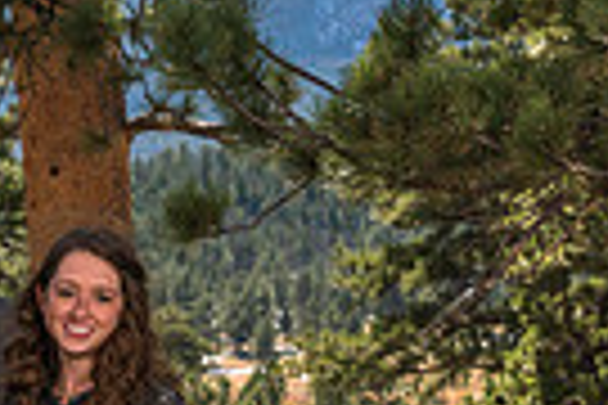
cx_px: -540
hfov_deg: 12.3
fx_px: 2533
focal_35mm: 150
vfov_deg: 9.0
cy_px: 556
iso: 250
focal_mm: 35
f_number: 5
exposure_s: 1/2000
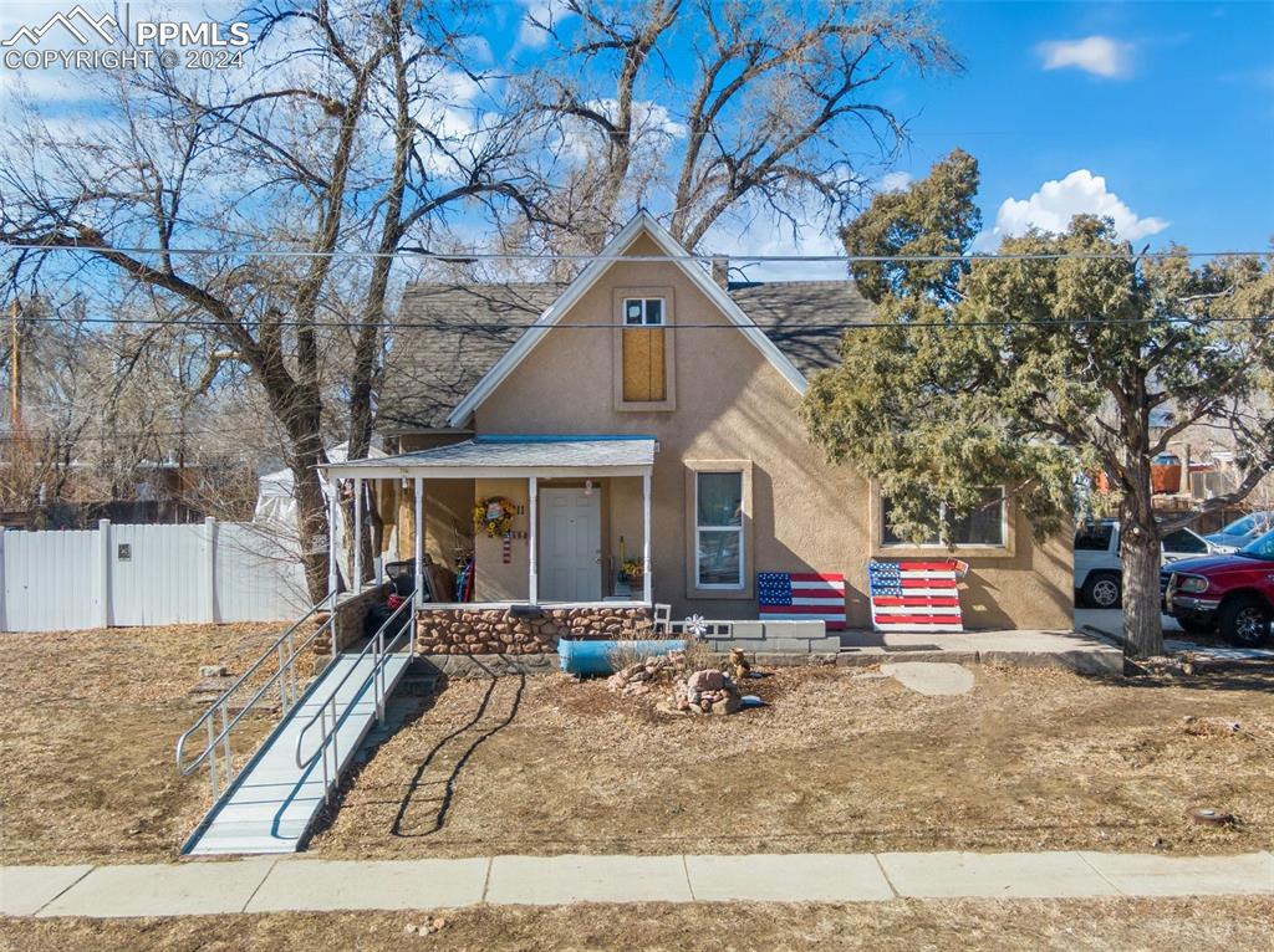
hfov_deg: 51.4
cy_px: 476
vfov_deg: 39.6
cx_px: 637
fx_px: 1324
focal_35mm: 36
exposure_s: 1/30
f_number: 3.3
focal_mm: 6.21
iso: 100
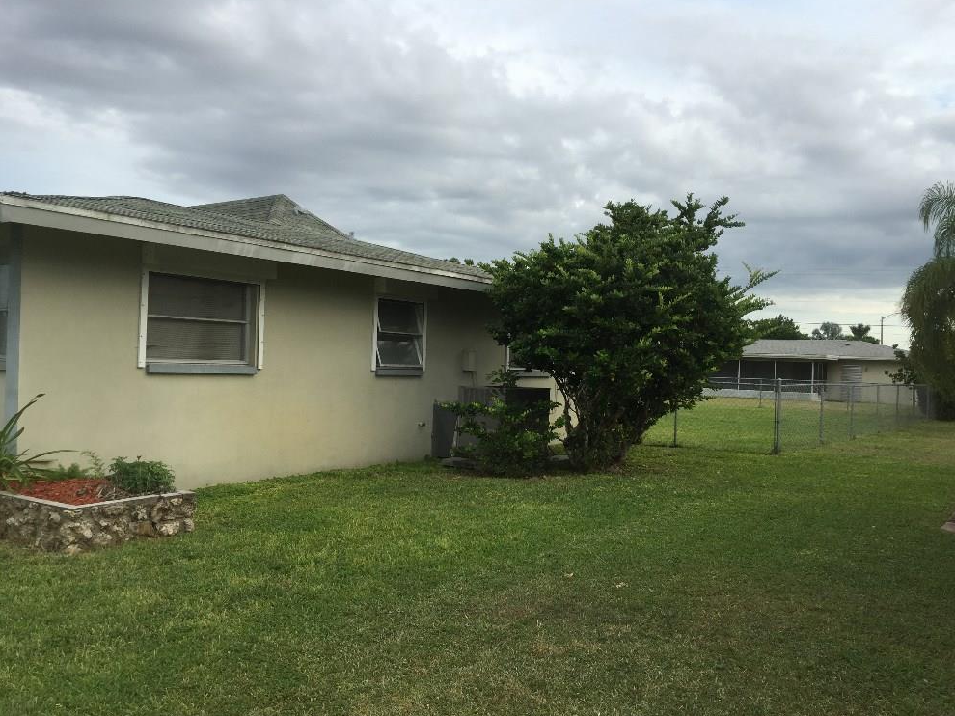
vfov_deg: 46.8
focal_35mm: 30
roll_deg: -2.2
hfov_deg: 60.0
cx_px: 477
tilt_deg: +0.7
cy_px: 364
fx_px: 827
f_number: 2.2
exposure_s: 1/565
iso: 32
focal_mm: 4.15
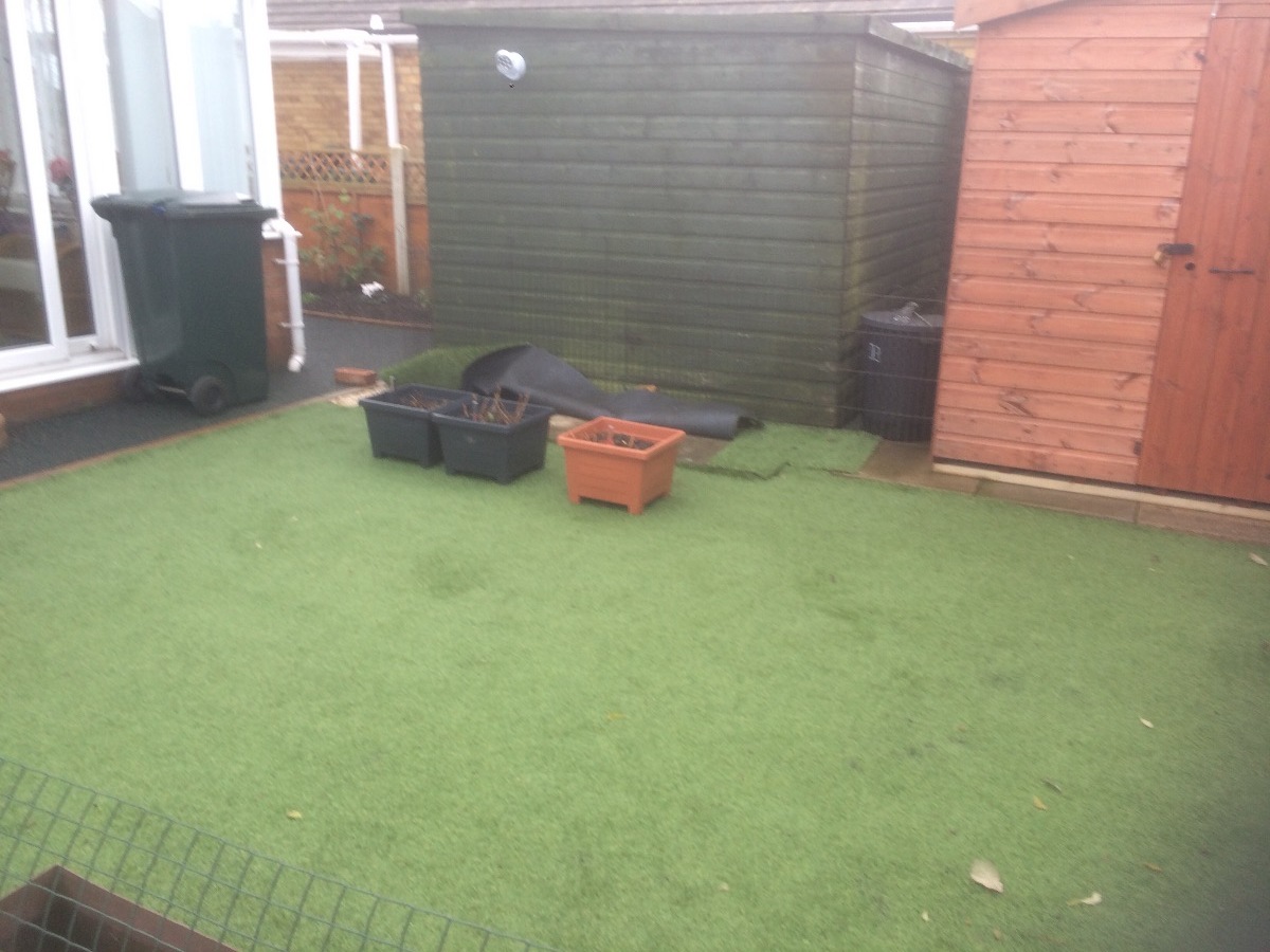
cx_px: 635
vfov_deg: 48.2
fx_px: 1064
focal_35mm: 29
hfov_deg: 61.7
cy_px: 476
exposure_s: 1/103
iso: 32
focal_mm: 4.15
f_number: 2.2
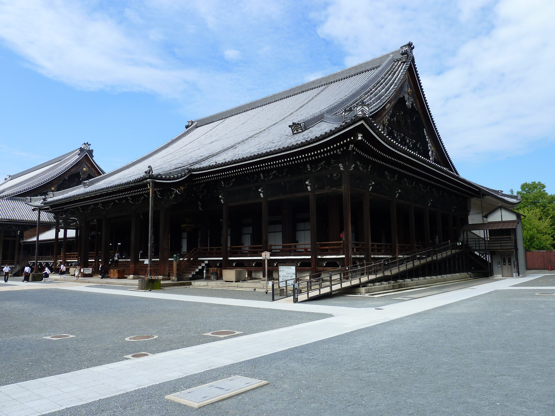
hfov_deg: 69.4
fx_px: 401
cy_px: 208
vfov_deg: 54.9
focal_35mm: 25
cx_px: 278
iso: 80
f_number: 4
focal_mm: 4.1
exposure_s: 1/500
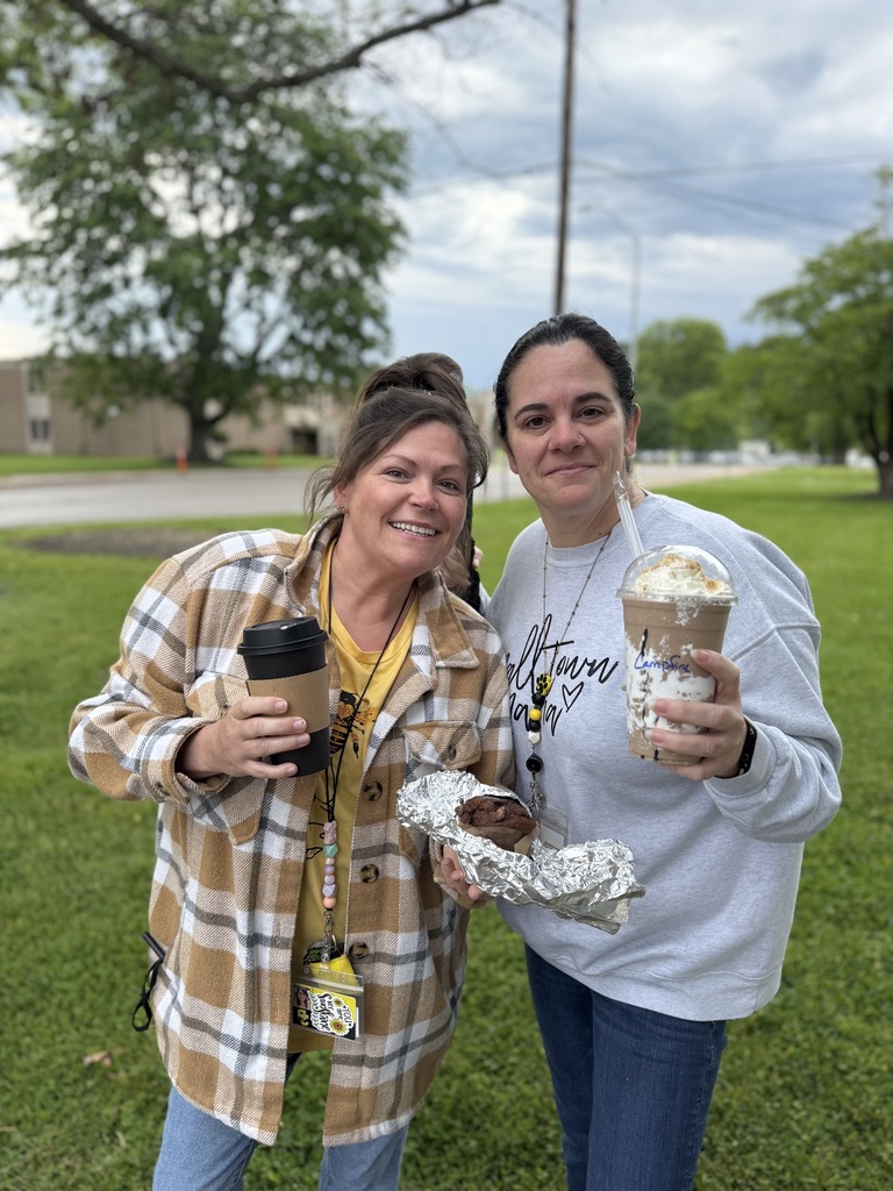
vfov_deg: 71.6
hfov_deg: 56.8
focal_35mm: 24
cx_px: 446
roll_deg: -0.9
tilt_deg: -9.5
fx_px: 826
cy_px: 596
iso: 100
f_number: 1.78
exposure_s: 1/1139
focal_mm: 6.76
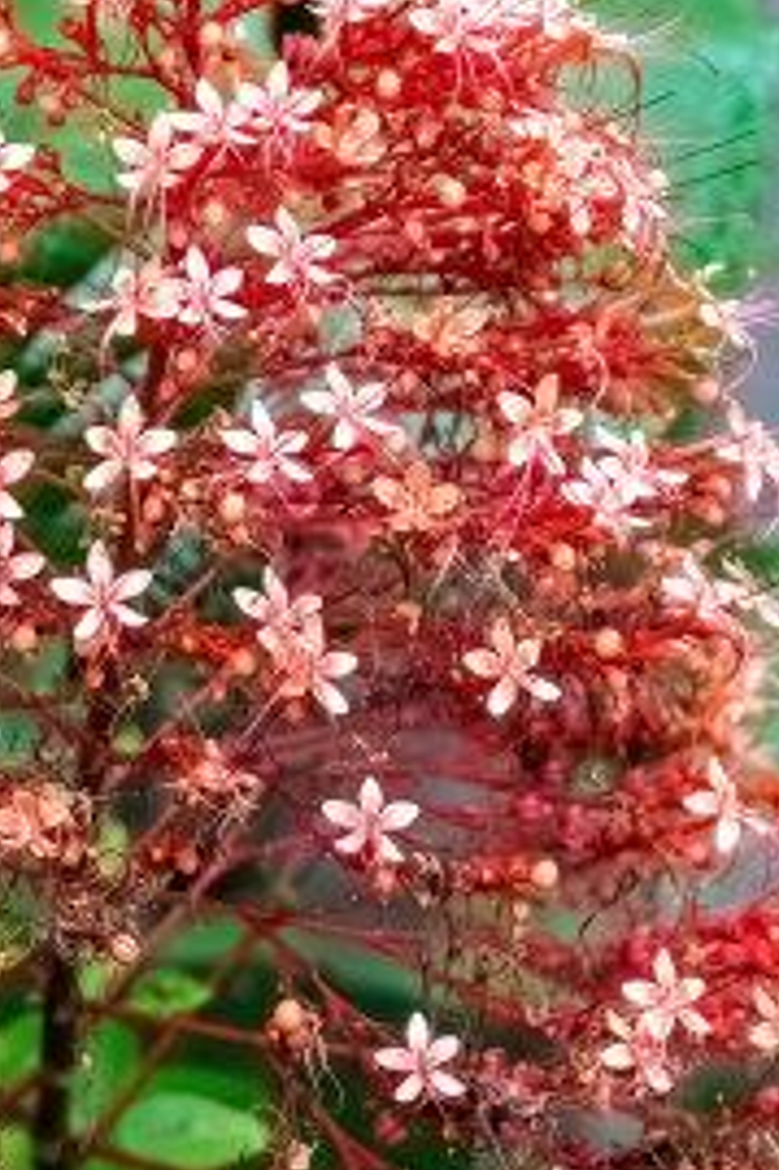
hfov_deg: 5.1
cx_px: 122
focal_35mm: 268
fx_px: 8709
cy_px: 674
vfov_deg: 7.7
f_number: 4.5
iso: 800
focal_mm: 80
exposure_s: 1/200
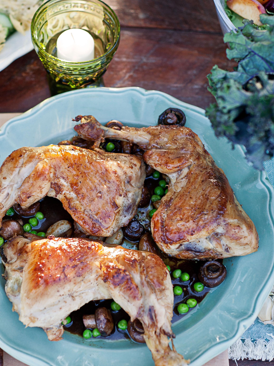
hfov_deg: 18.0
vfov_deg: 23.8
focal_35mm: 82
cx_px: 136
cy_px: 184
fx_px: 865
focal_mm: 50
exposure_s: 1/320
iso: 500
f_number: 2.8
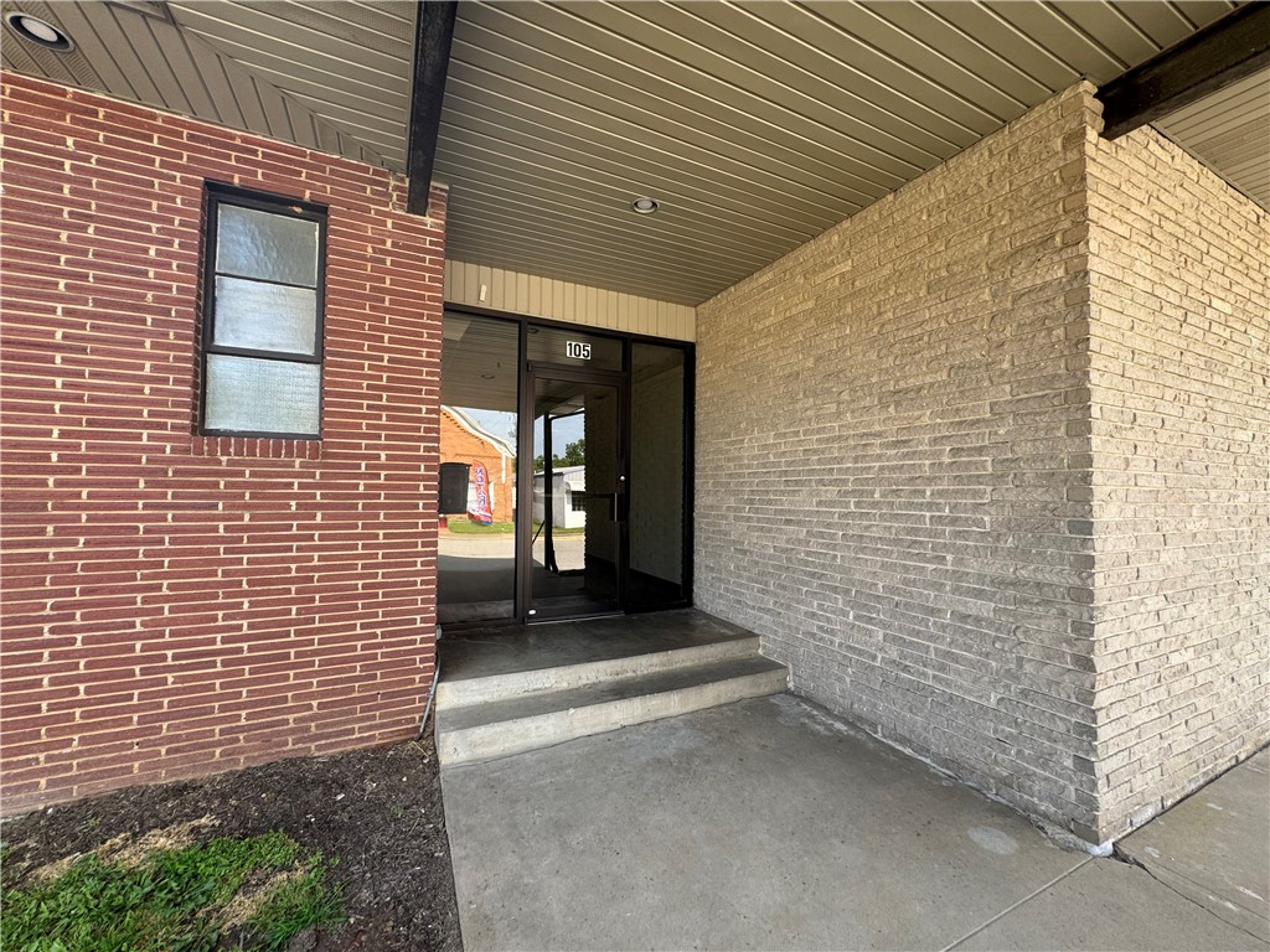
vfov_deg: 85.7
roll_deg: -0.5
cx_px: 635
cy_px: 476
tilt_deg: +1.7
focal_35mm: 14
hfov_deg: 102.1
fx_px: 514
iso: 40
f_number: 2.2
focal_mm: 2.22
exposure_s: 1/117
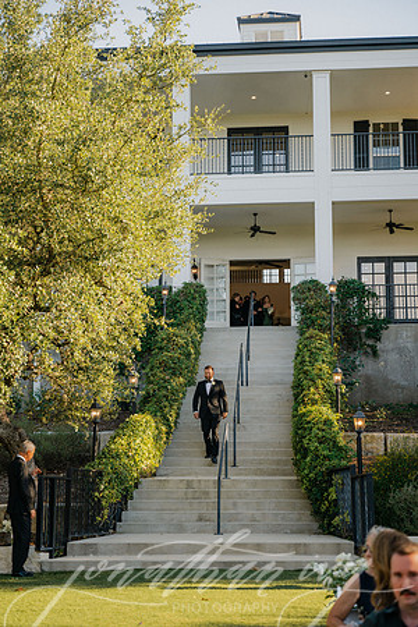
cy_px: 314
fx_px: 1219
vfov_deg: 28.8
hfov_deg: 19.5
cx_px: 209
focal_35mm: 70
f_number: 2.8
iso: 200
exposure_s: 1/1250
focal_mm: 70
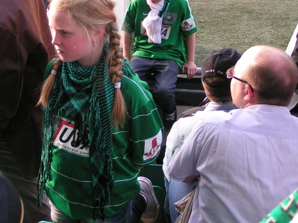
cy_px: 57
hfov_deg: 22.8
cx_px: 71
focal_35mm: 85
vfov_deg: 17.3
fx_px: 732
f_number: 3.2
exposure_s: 1/60
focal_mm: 8.3
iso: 50
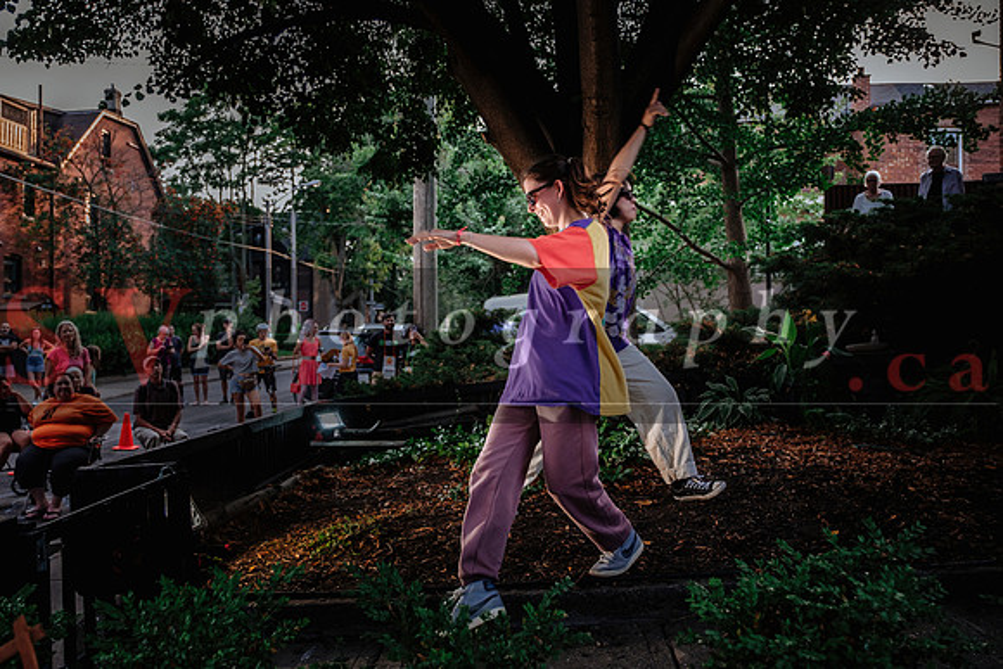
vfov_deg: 43.6
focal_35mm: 30
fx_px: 836
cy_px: 334
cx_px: 502
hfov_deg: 61.9
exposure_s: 1/250
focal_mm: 20
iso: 400
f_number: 2.8
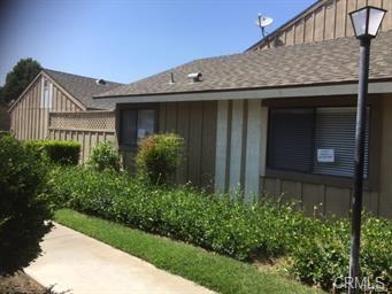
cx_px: 196
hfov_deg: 61.6
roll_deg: -4.2
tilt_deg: -0.7
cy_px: 147
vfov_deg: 48.3
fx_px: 329
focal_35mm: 29
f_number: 2.2
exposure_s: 1/1582
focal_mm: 4.15
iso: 32
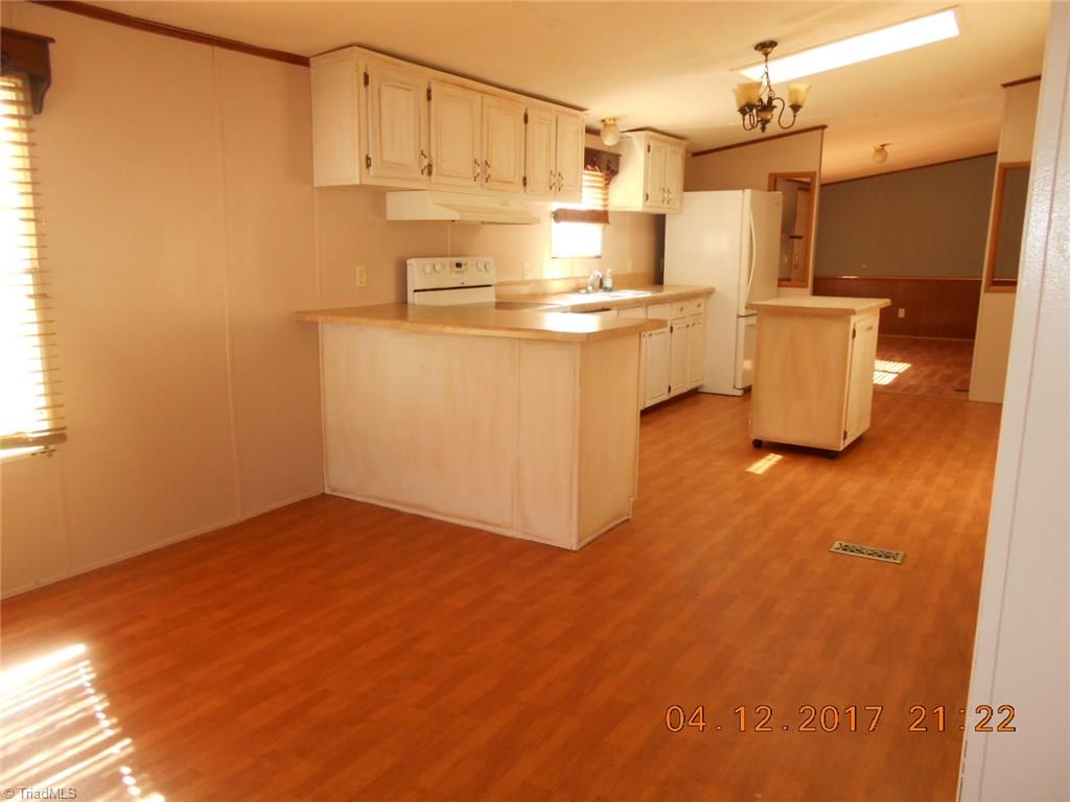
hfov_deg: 67.3
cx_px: 535
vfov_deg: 53.1
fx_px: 804
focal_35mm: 26
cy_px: 401
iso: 180
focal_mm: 4.6
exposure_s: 1/30
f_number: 3.2
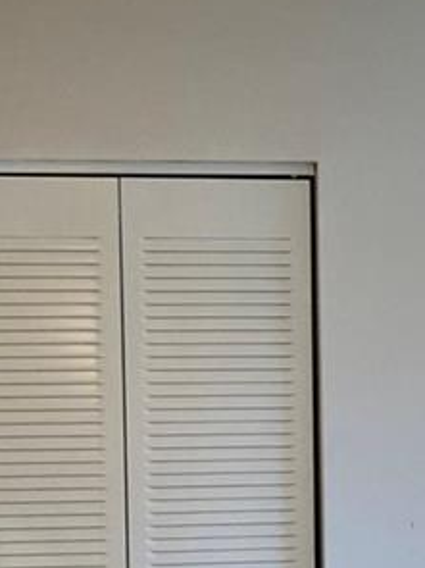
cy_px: 514
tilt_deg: -0.4
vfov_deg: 17.0
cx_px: 325
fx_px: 1868
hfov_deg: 12.9
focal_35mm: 114
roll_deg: +1.7
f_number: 1.8
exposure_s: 1/60
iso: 100
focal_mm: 3.99
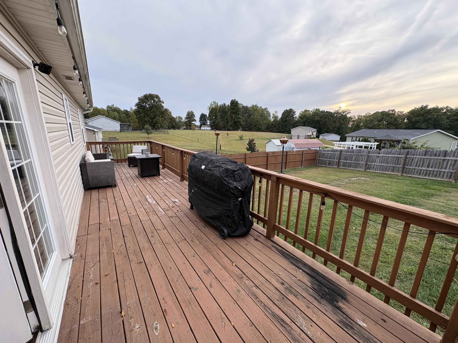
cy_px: 172
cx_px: 229
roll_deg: +0.0
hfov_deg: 102.1
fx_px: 185
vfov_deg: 85.7
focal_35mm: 14
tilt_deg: -13.0
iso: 100
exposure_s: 1/99
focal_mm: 2.22
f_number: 2.2
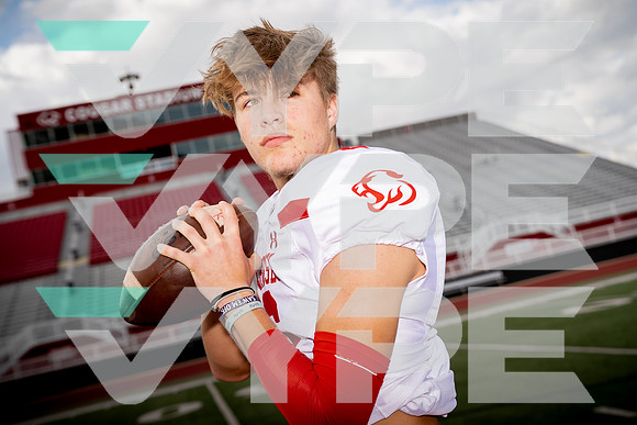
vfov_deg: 28.7
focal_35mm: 47
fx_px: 832
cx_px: 318
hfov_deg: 41.9
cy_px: 212
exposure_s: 1/1000
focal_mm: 47
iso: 200
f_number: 4.5
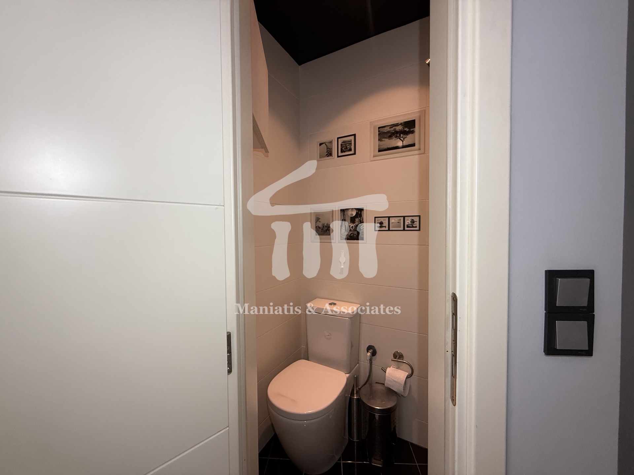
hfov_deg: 102.1
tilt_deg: -2.5
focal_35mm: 14
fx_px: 256
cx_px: 317
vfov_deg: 85.7
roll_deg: +0.6
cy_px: 238
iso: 250
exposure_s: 1/100
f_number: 2.2
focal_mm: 2.22
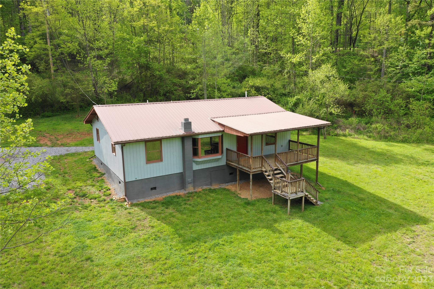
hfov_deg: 65.5
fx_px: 338
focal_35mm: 28
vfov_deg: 46.4
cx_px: 217
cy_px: 144
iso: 100
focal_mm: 10.26
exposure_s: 1/80
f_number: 6.3
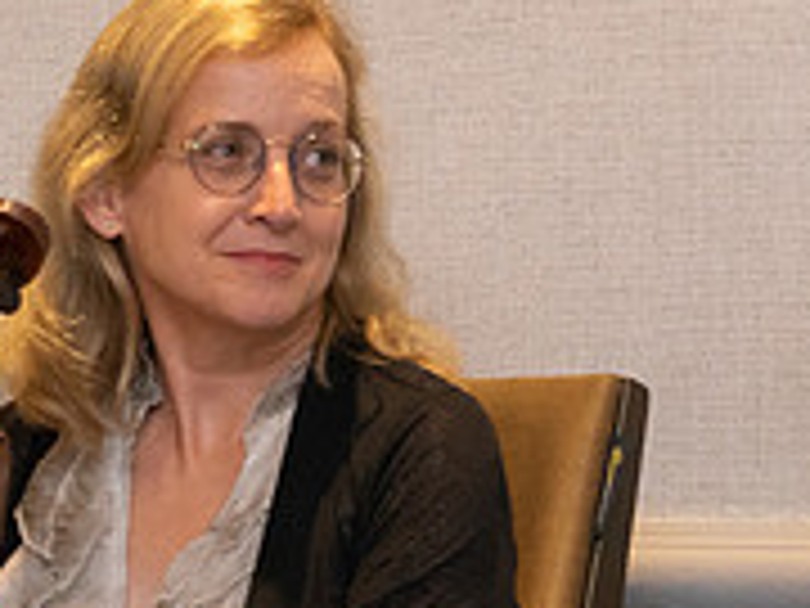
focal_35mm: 745
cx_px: 598
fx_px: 17433
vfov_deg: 2.0
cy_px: 322
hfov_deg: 2.7
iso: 3200
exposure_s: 1/160
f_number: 6.3
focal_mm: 240
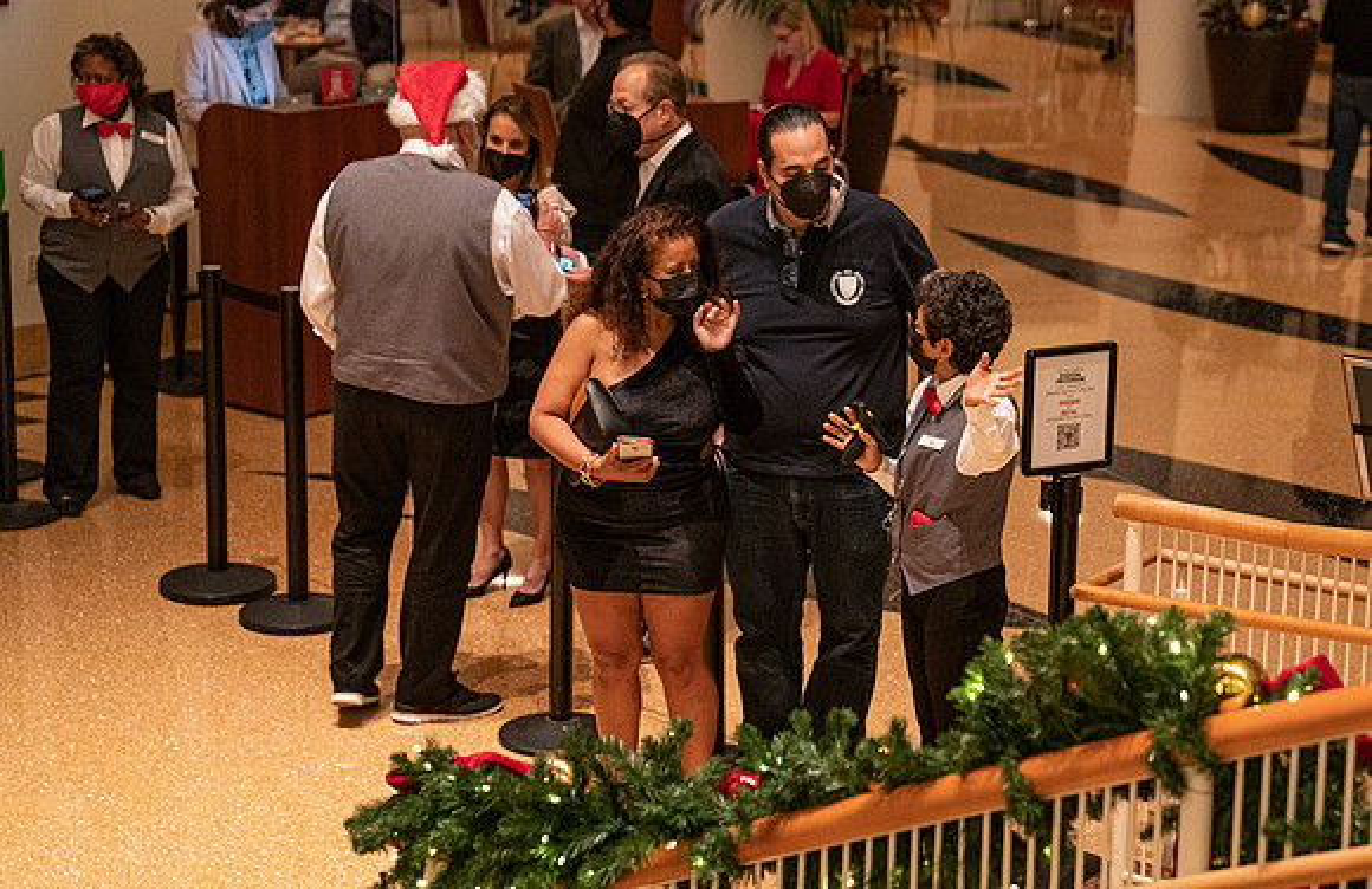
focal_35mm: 84
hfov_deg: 24.3
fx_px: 3186
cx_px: 796
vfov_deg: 15.9
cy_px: 418
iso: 4000
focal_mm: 70
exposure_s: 1/200
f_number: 3.2
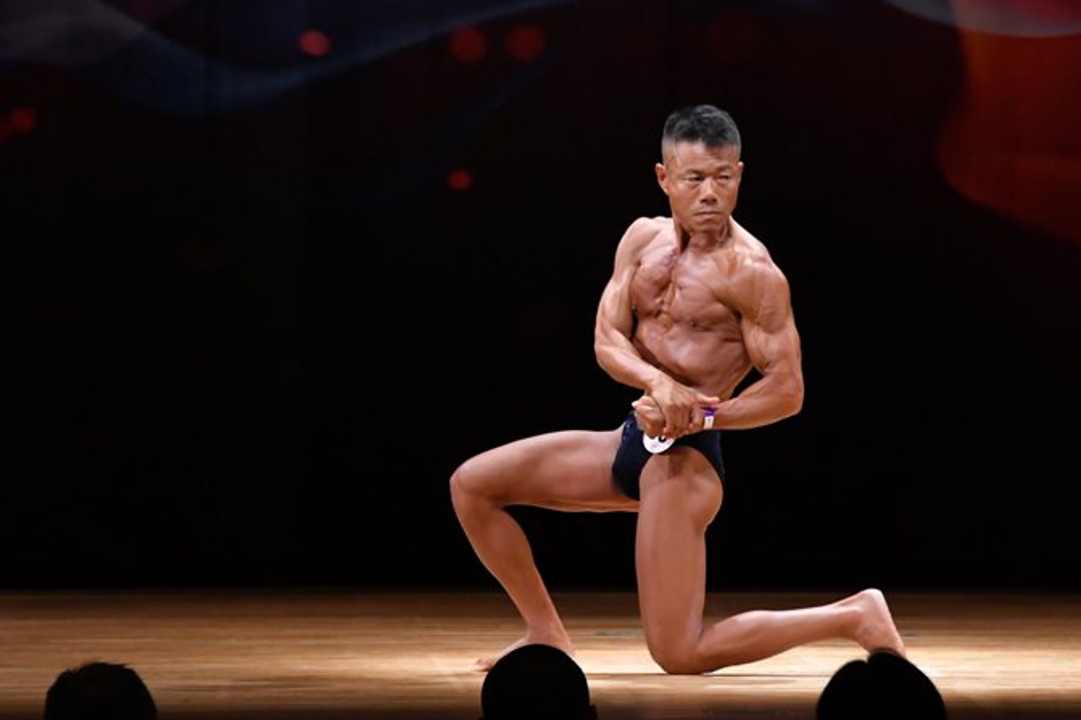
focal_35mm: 312
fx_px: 9366
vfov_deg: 4.4
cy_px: 309
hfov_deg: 6.6
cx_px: 579
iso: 4000
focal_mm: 180
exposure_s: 1/400
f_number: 5.6
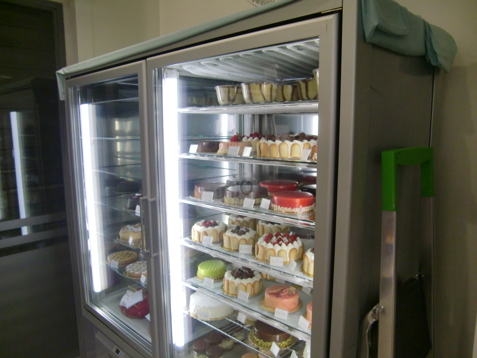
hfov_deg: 63.4
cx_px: 238
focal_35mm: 28
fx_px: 386
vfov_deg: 49.7
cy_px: 179
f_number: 2.6
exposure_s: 1/125
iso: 200
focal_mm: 4.9
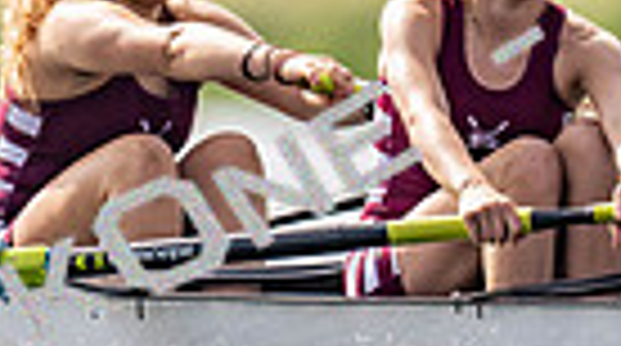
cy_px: 70
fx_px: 43585
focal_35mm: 2652
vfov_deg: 0.5
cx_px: 288
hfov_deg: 0.8
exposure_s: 1/2500
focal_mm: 600
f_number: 4
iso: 180
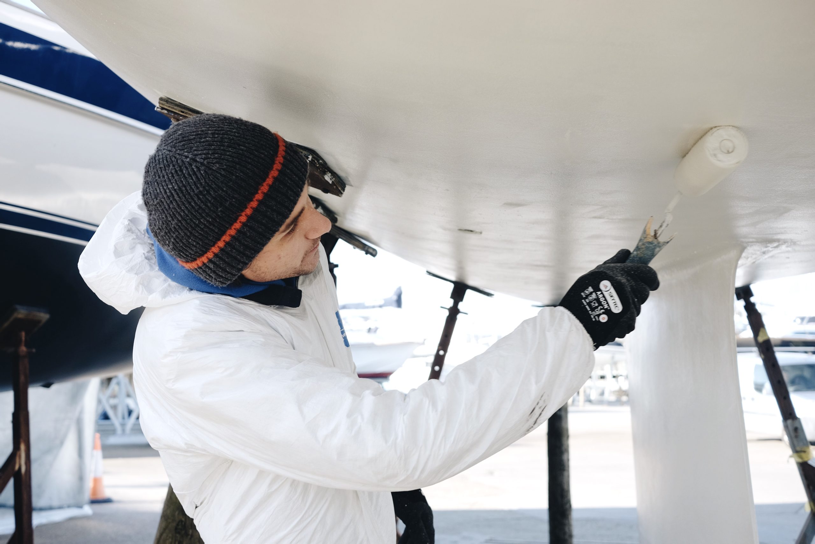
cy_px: 272
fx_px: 928
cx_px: 408
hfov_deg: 47.4
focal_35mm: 41
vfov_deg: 32.6
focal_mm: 27
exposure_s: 1/240
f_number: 4
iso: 200
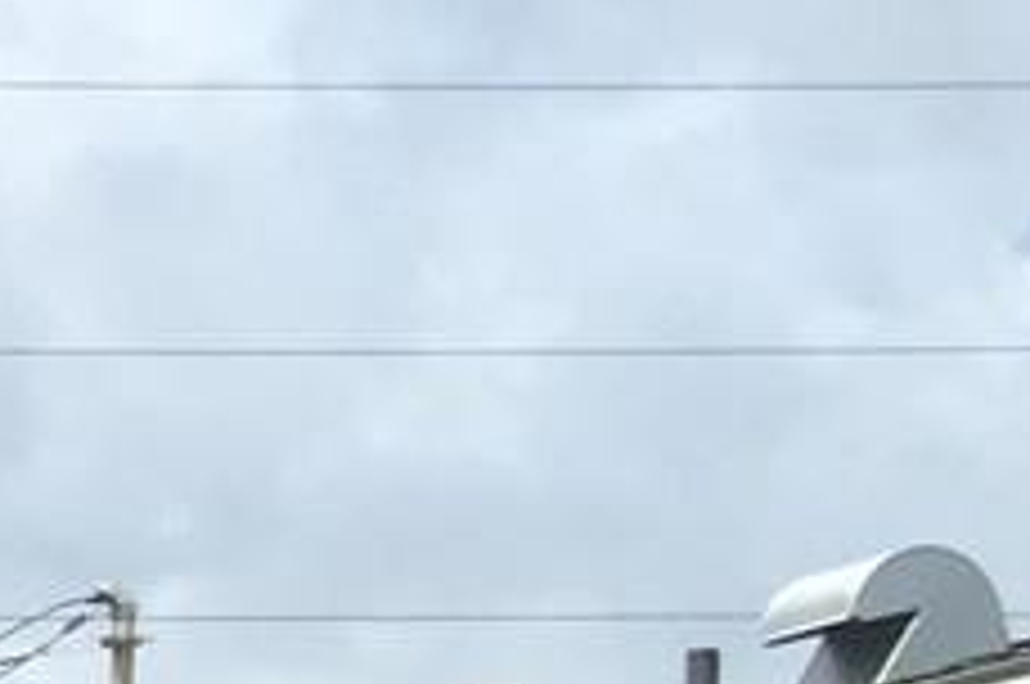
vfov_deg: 6.2
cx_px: -2541
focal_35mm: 211
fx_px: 6028
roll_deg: -1.4
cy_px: 1692
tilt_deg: -0.8
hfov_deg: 7.8
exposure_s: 1/1464
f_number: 2.2
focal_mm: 4.15
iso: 32
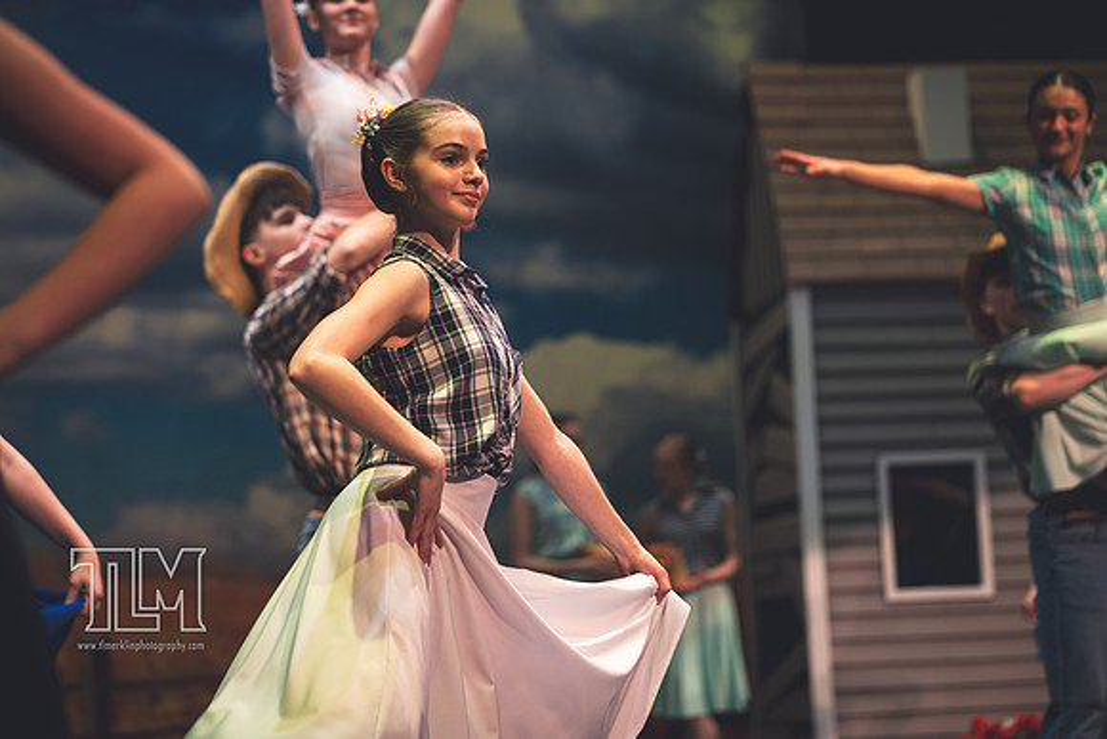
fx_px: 3076
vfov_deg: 13.7
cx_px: 554
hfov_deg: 20.4
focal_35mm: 100
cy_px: 370
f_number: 2.8
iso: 1250
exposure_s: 1/250
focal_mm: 100
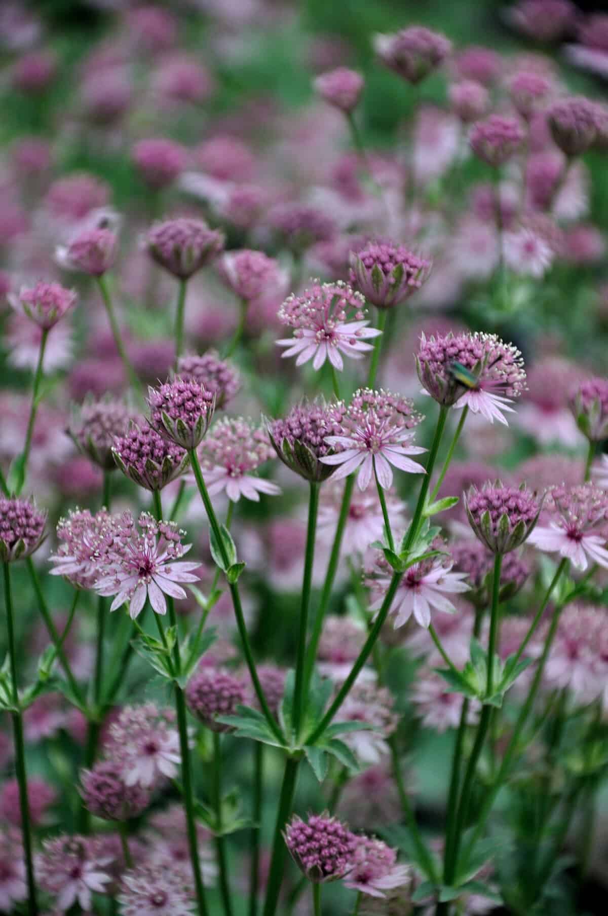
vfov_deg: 13.1
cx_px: 304
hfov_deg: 8.7
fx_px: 4000
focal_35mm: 158
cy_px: 458
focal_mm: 105
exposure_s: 1/125
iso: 200
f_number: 5.6
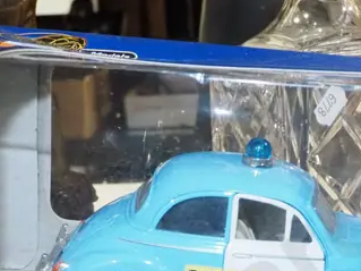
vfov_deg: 15.8
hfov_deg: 21.7
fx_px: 938
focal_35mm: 90
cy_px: 323
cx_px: 223
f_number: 5.6
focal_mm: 14
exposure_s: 1/60
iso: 2500
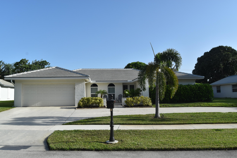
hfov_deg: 64.6
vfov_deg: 45.7
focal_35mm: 28
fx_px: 188
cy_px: 79
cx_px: 118
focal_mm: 19
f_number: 9
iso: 200
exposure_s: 1/320
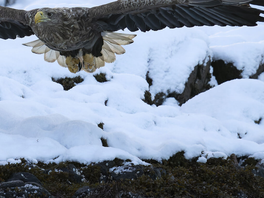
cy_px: 8
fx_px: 12462
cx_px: 60
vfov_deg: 0.9
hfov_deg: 1.2
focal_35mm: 1634
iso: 3200
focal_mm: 374
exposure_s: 1/1600
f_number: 7.1
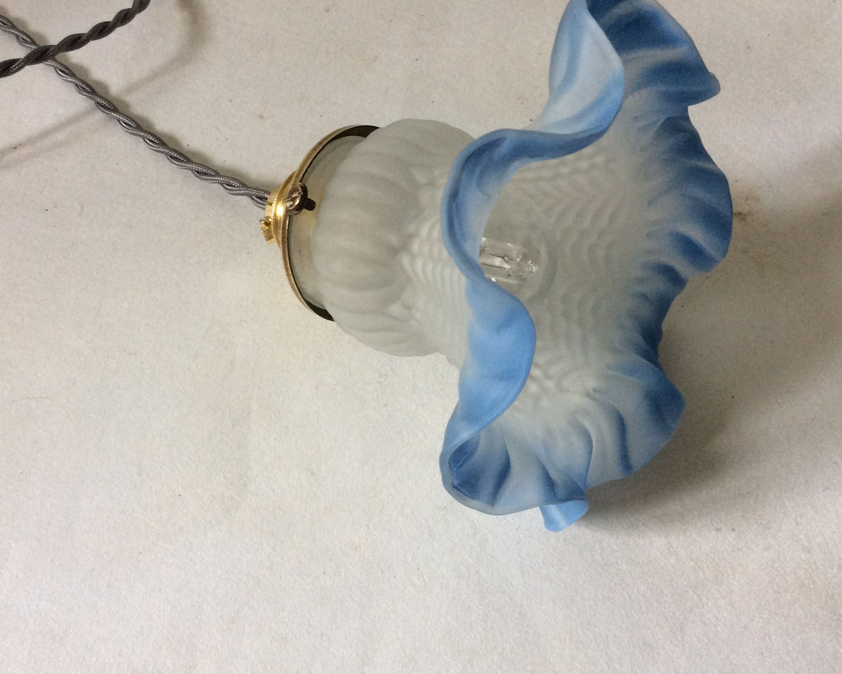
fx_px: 922
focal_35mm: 37
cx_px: 413
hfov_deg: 49.1
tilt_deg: -59.1
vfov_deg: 40.1
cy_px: 321
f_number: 2.4
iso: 80
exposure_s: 1/25
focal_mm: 3.3
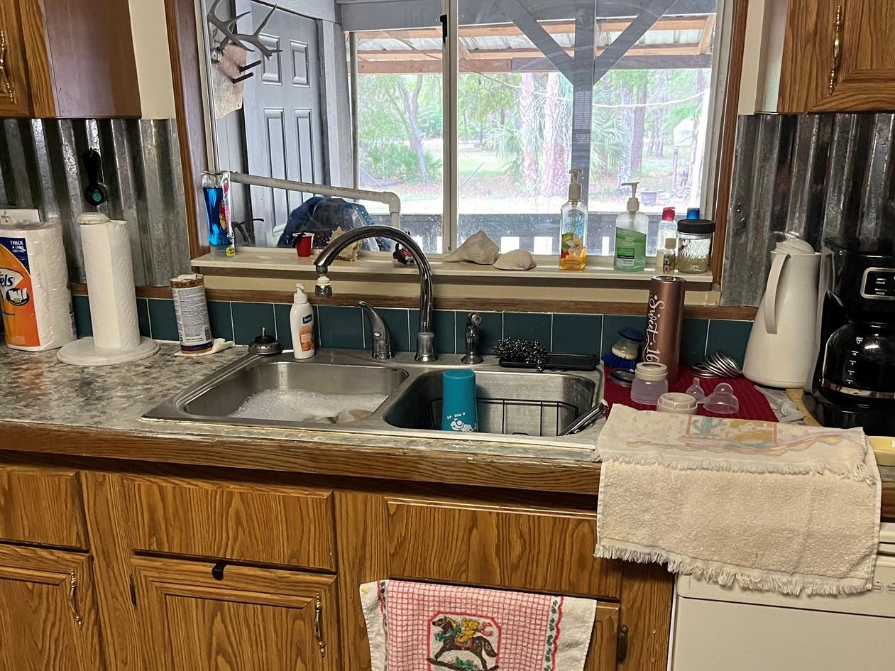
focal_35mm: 33
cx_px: 437
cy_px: 392
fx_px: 853
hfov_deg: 55.4
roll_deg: +0.6
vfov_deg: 42.8
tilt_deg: -17.8
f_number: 1.6
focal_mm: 5.1
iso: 500
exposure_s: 1/60
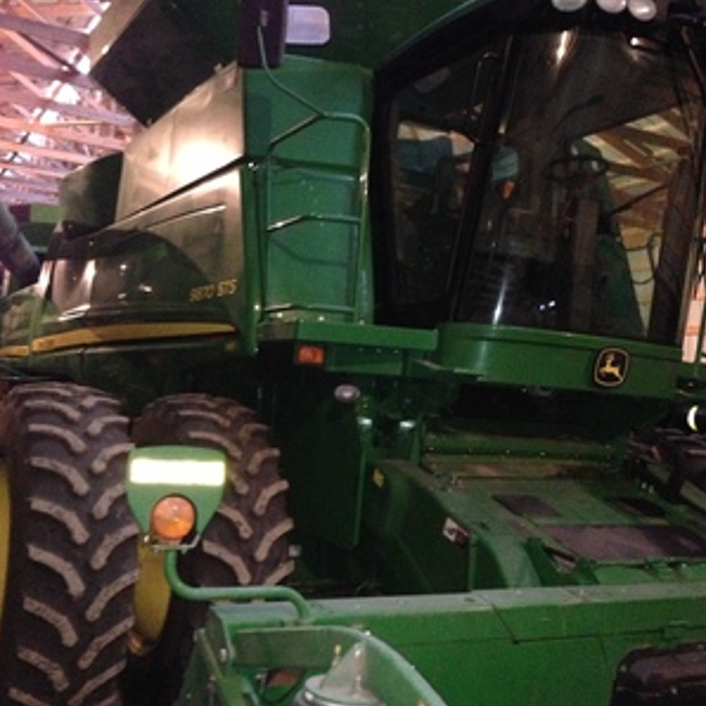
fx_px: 923
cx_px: 358
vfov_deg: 41.9
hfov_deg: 41.9
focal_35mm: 40
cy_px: 353
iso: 800
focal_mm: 4.13
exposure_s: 1/16
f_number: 2.4
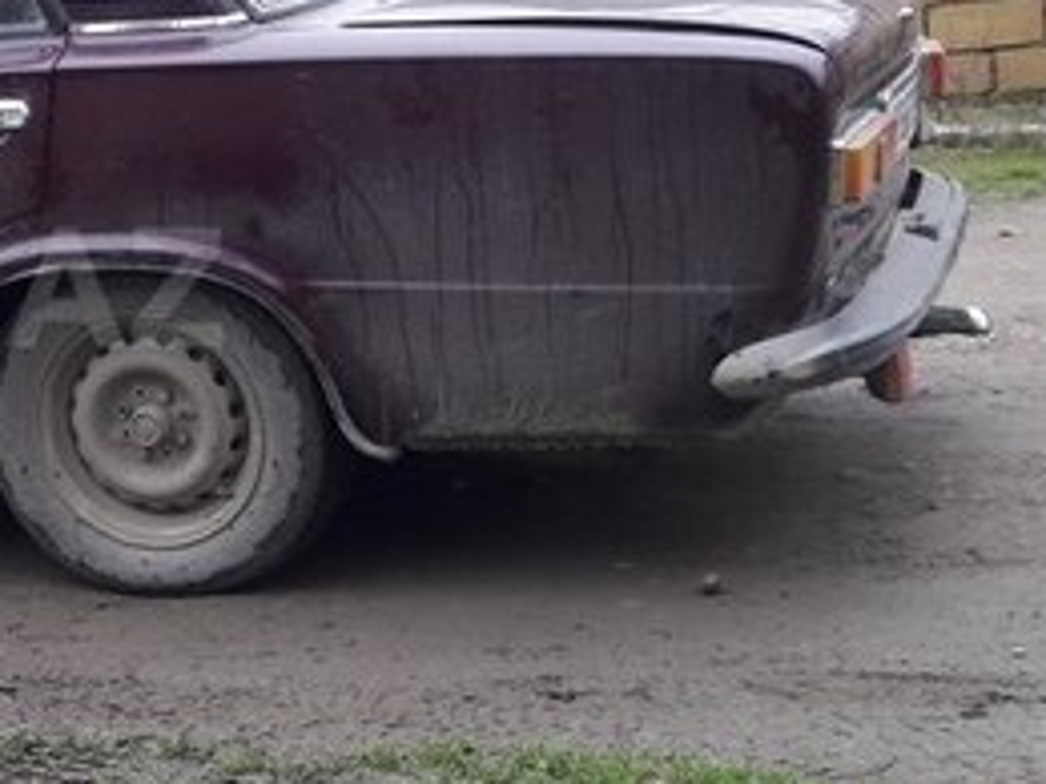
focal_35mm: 71
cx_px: -189
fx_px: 2145
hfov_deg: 24.9
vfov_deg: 20.7
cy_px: 287
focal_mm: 3.7
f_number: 1.9
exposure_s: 1/100
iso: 40
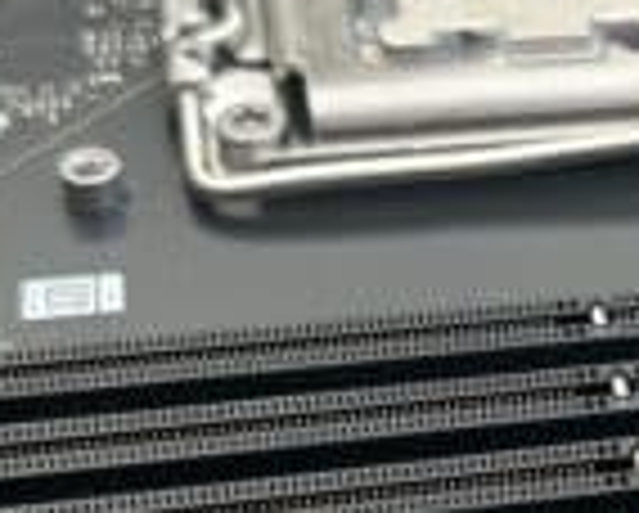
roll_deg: -5.8
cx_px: 677
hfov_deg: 19.4
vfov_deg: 16.0
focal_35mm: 95
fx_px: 1799
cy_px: 468
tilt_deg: -43.6
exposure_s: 1/345
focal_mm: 5.7
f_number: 1.5
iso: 50
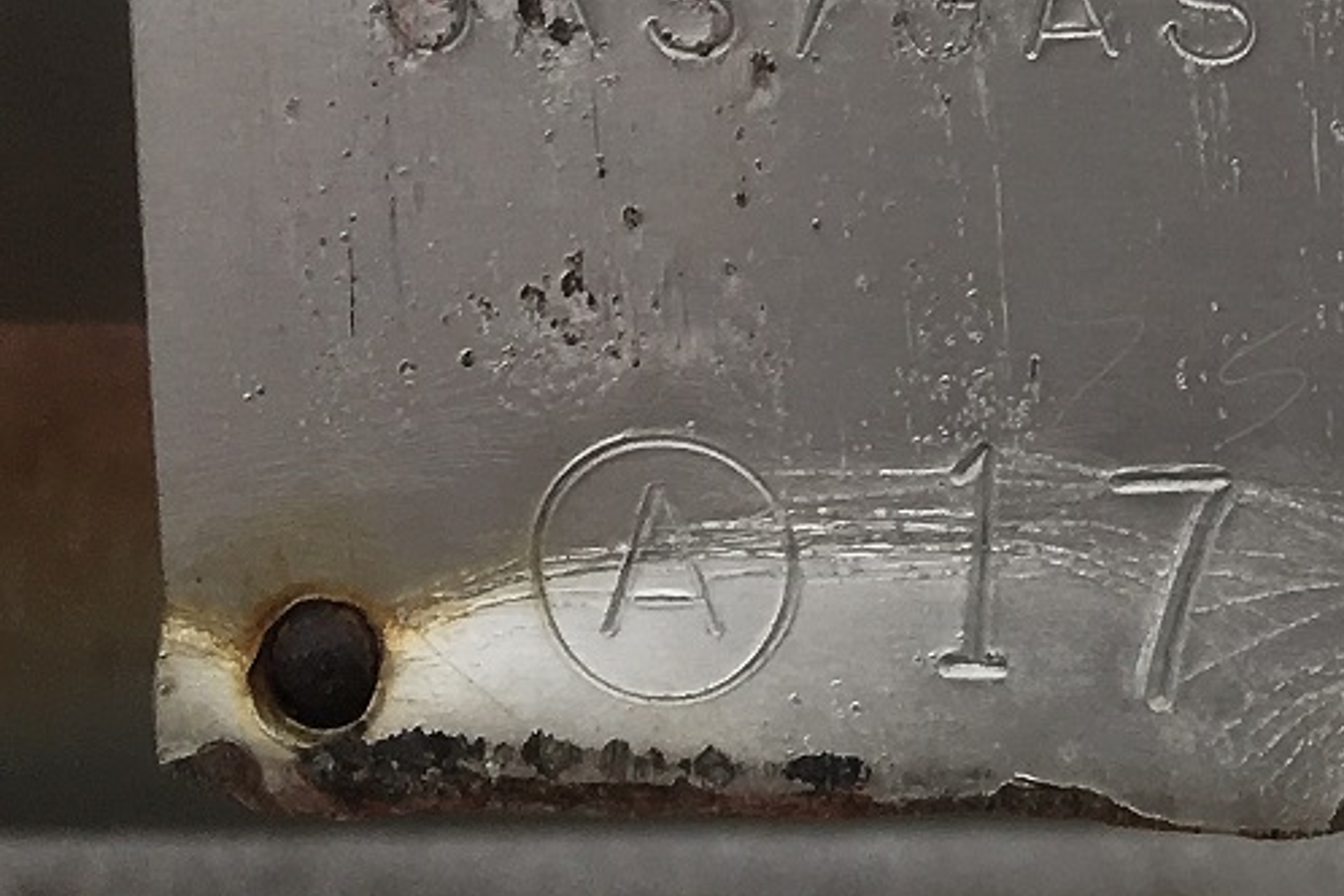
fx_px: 4554
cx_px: 1965
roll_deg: -1.3
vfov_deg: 10.3
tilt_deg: -12.2
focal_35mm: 122
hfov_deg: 15.6
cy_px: -961
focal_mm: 4.15
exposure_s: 1/455
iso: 25
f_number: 2.2
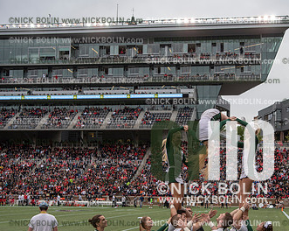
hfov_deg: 33.0
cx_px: 212
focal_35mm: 56
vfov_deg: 26.9
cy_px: 162
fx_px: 478
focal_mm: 34
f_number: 3.5
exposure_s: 1/1000
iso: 250
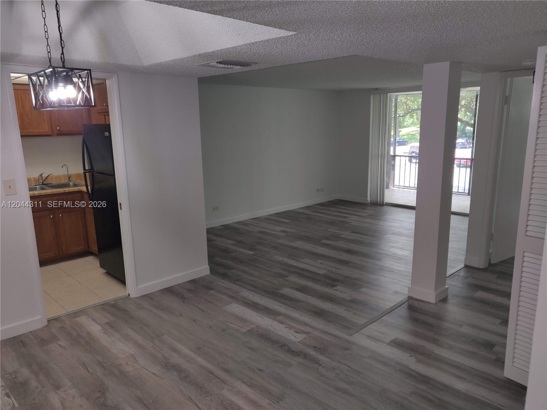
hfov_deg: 69.4
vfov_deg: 54.9
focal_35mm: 25
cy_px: 205
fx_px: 395
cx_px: 274
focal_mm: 4.25
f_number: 1.7
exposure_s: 1/50
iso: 125
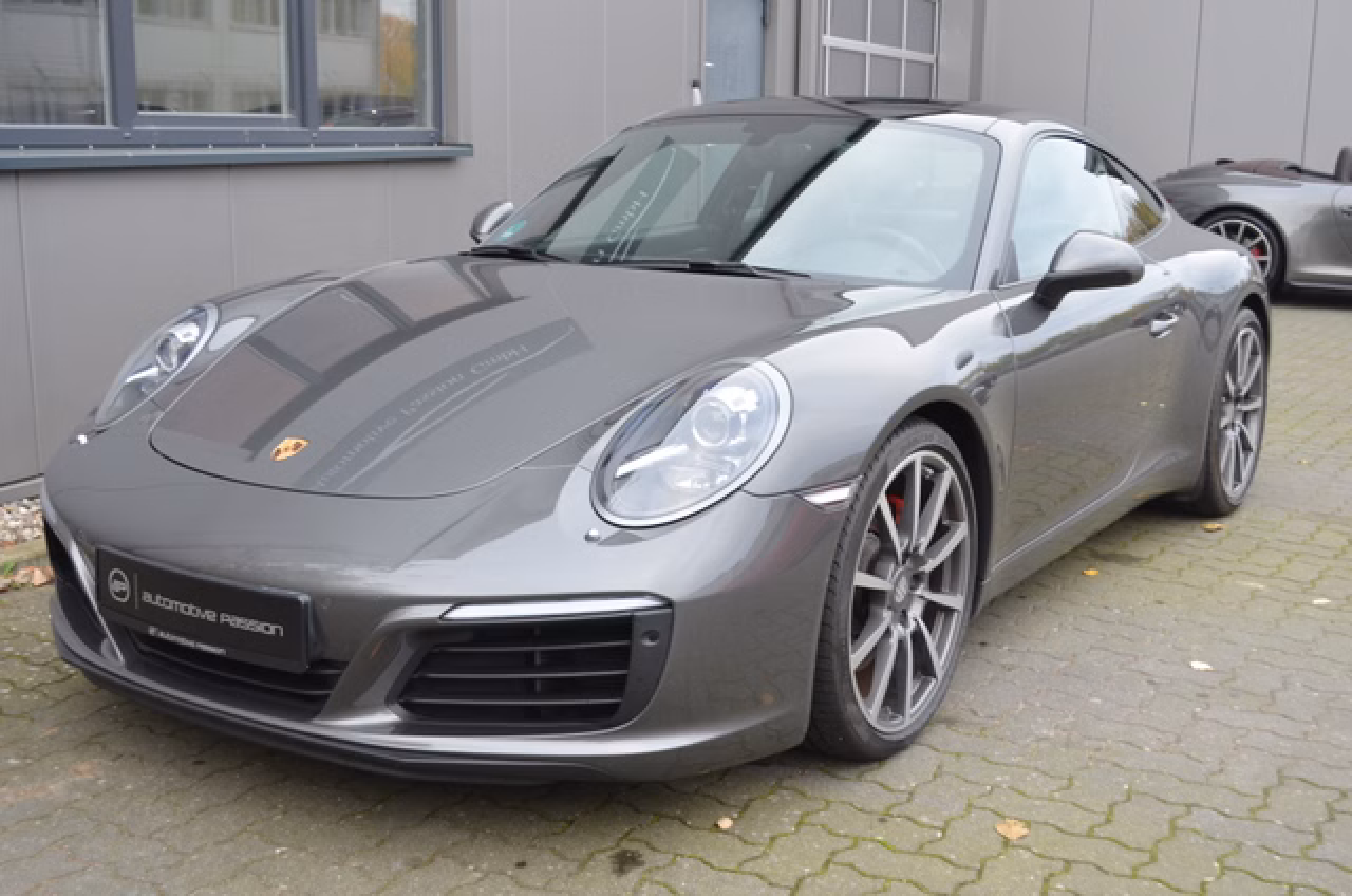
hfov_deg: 46.5
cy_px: 448
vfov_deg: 31.8
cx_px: 676
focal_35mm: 42
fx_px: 1574
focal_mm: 28
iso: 640
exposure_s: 1/60
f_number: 4.5
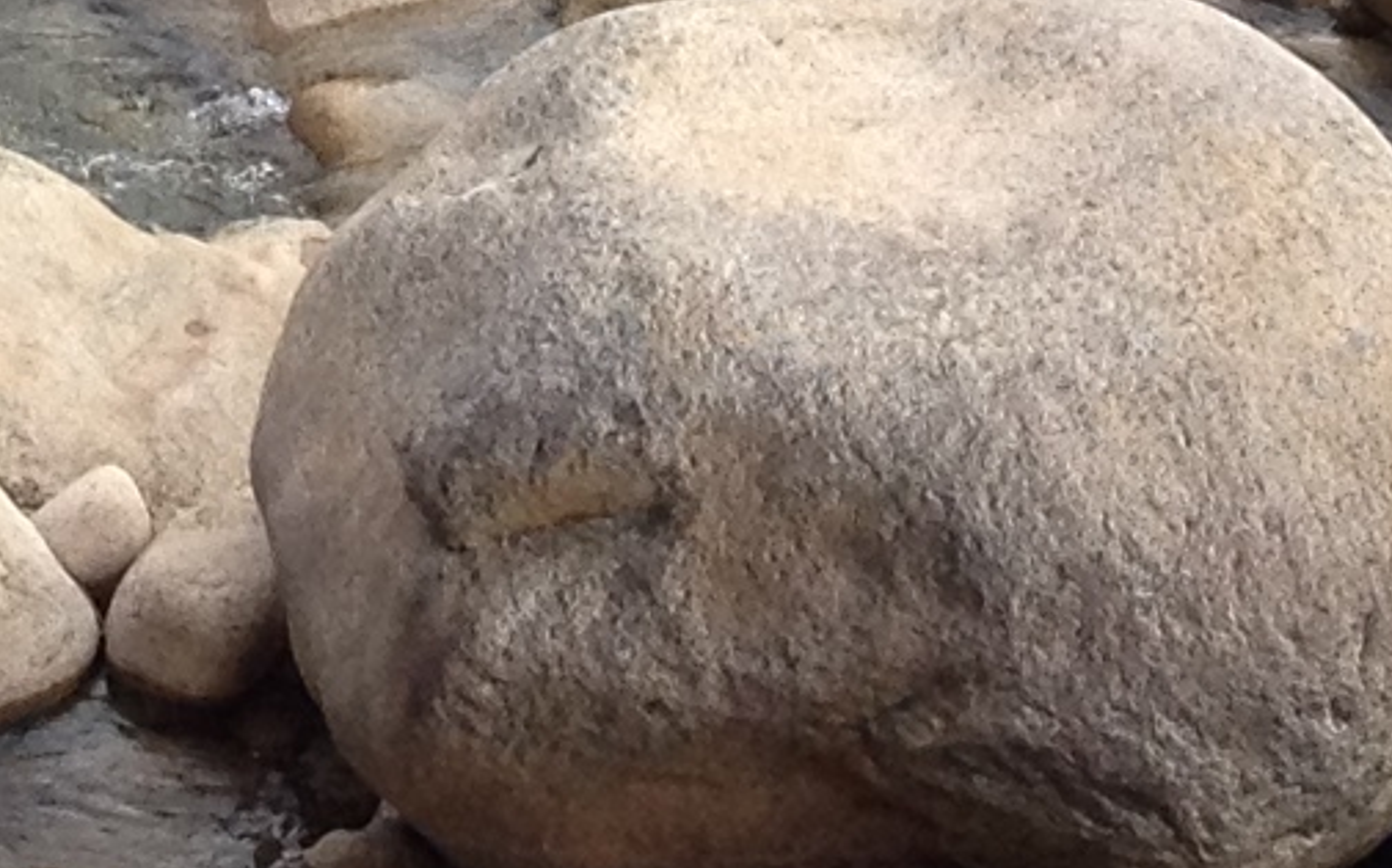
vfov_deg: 5.0
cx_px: -320
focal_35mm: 240
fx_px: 9100
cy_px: -2430
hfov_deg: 8.6
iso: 64
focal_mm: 4.28
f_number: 2.4
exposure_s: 1/620
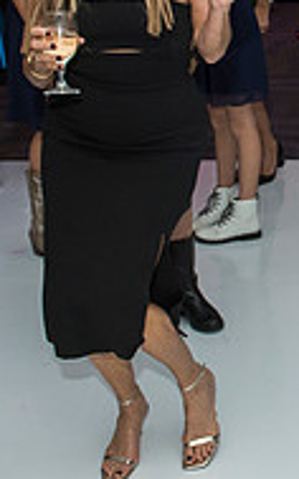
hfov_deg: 15.9
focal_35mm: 75
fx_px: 979
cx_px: 448
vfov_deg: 26.7
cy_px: 67
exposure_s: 1/100
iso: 1000
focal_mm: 24
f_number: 4.5
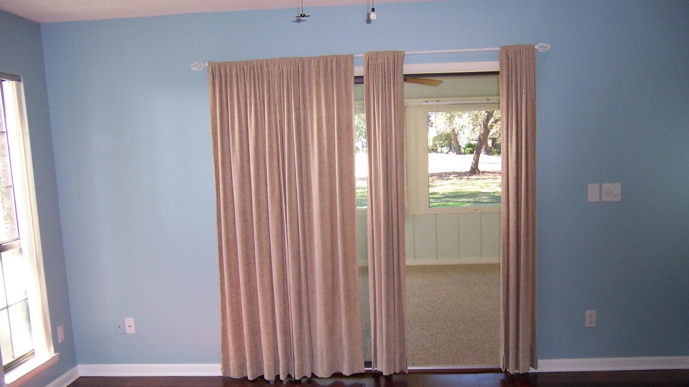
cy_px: 257
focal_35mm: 36
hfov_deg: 55.3
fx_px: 658
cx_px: 344
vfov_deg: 32.6
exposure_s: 1/60
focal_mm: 5.5
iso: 140
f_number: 2.8
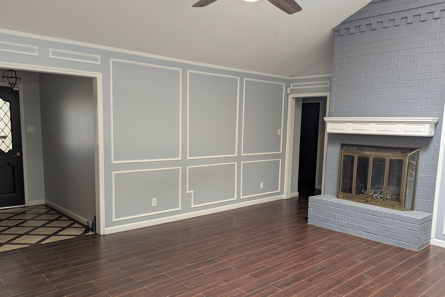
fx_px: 358
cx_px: 232
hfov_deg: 63.6
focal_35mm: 29
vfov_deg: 44.8
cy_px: 175
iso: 72
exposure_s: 1/40
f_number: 1.85
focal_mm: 6.81
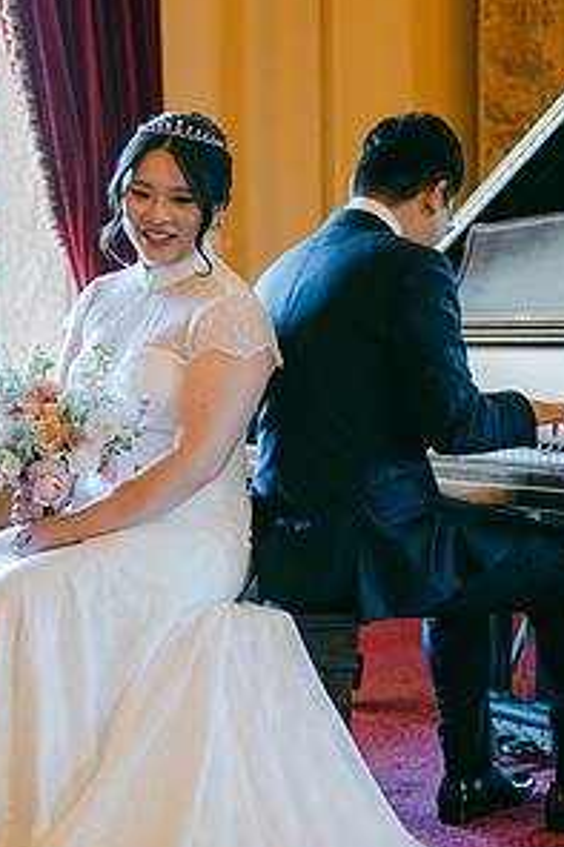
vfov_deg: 26.6
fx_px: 1788
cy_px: 529
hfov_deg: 17.9
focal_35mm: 76
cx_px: 209
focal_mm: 50
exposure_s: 1/125
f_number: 1.8
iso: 800
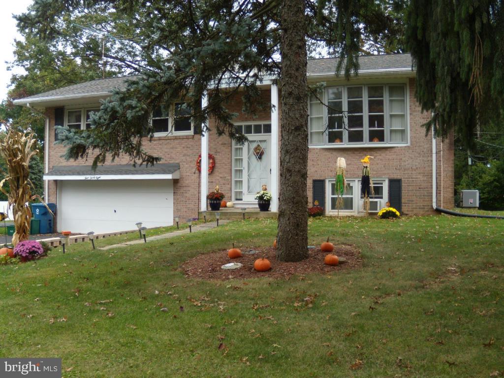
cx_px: 252
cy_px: 189
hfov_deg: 51.4
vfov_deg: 39.7
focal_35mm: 36
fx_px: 524
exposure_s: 1/125
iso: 80
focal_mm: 6.4
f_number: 3.6
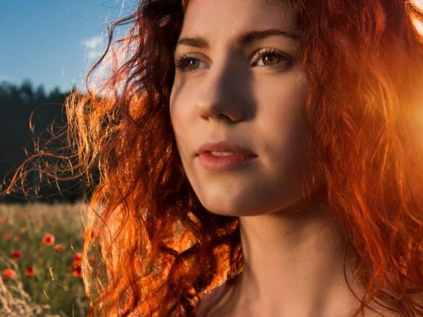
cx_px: 244
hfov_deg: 30.2
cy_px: 113
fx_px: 782
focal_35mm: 64
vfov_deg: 22.9
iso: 200
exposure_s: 1/250
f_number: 9
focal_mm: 38
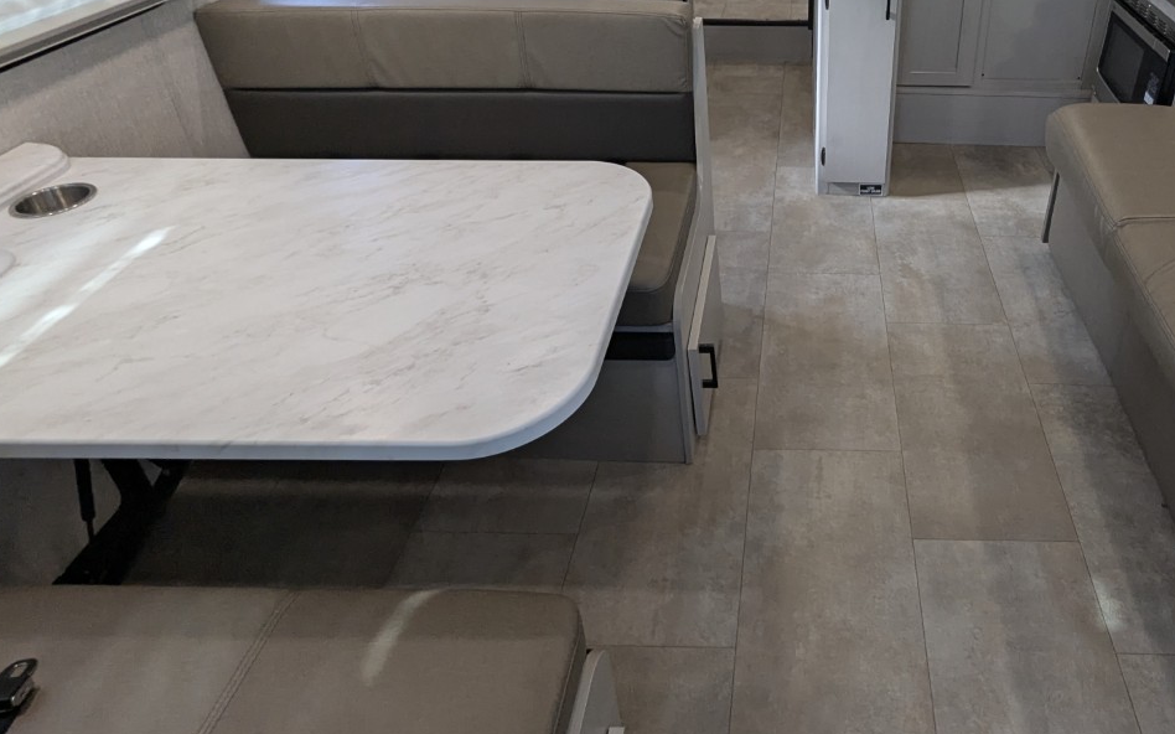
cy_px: 202
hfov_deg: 69.9
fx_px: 800
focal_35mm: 25
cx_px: 808
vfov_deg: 47.8
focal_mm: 2.35
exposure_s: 1/103
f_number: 2.2
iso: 180
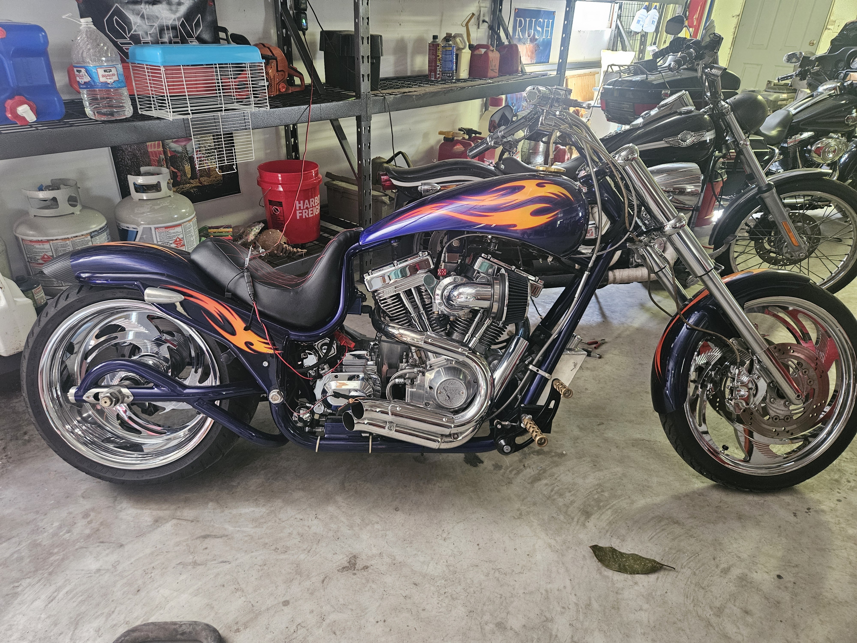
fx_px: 569
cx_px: 428
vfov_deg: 58.9
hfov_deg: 73.9
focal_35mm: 23
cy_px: 322
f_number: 1.8
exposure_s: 1/30
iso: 640
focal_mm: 5.4
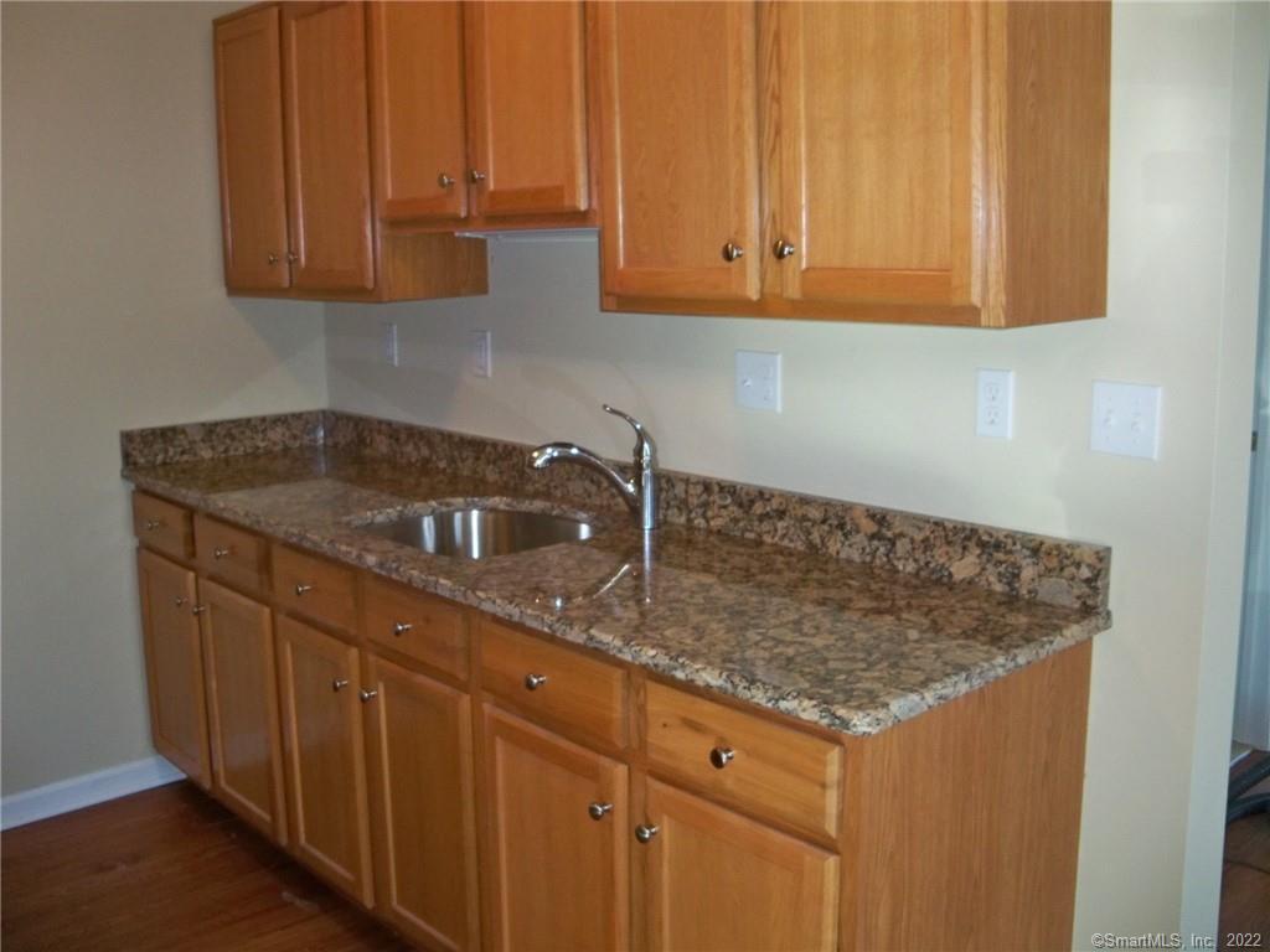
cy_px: 476
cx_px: 635
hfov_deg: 52.6
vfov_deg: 40.7
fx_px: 1284
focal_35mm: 35
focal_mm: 6.2
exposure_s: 1/30
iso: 200
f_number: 3.5
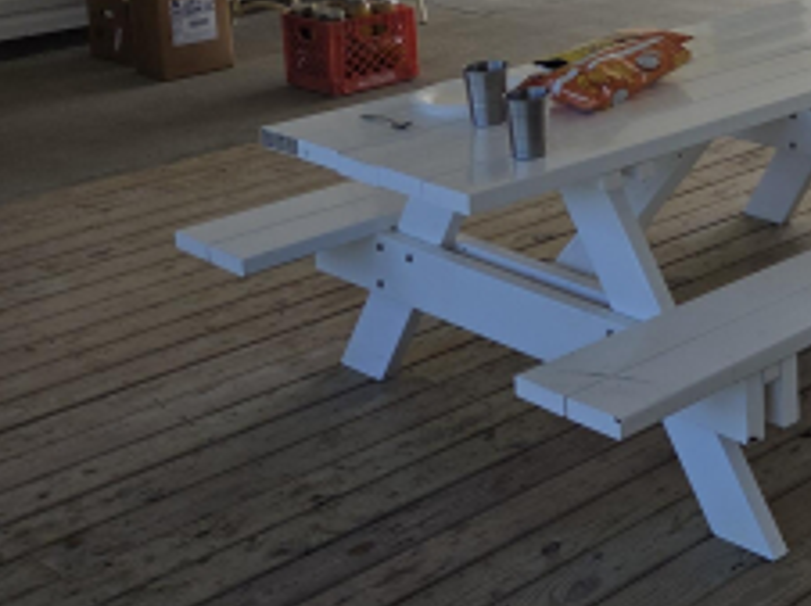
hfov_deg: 23.7
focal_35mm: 68
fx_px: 1591
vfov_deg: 20.3
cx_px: 1164
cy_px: -108
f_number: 1.8
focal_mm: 5.4
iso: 80
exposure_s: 1/722
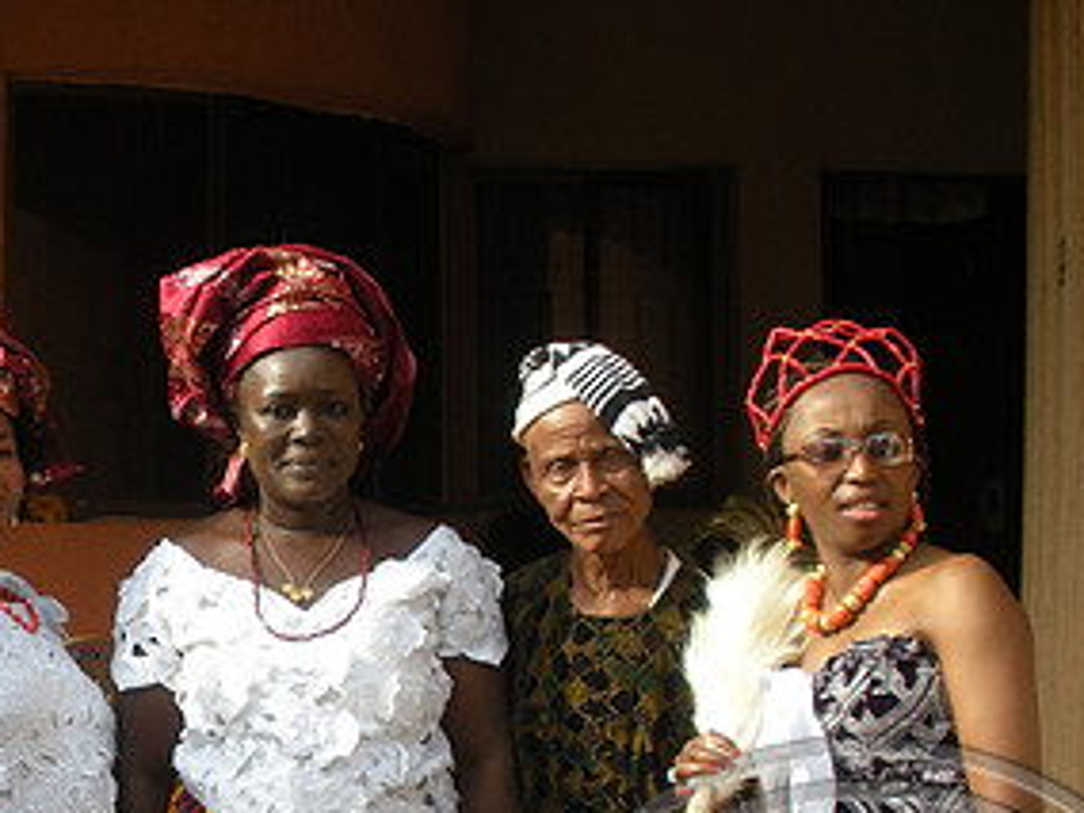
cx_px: 176
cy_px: 708
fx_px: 2818
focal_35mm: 90
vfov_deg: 16.2
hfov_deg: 21.4
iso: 64
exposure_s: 1/150
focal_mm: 7.7
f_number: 4
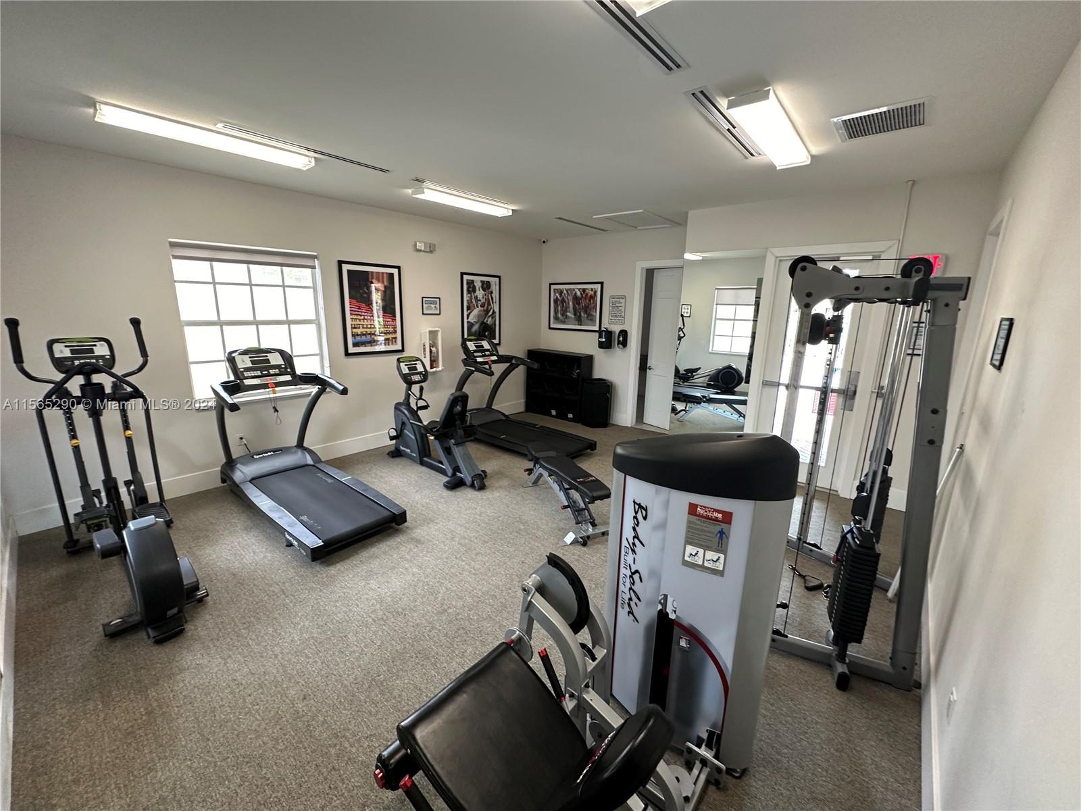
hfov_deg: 102.1
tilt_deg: -12.0
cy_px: 406
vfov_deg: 85.7
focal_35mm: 14
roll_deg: -1.7
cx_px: 540
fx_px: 437
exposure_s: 1/60
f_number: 2.2
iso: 250
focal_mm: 2.22
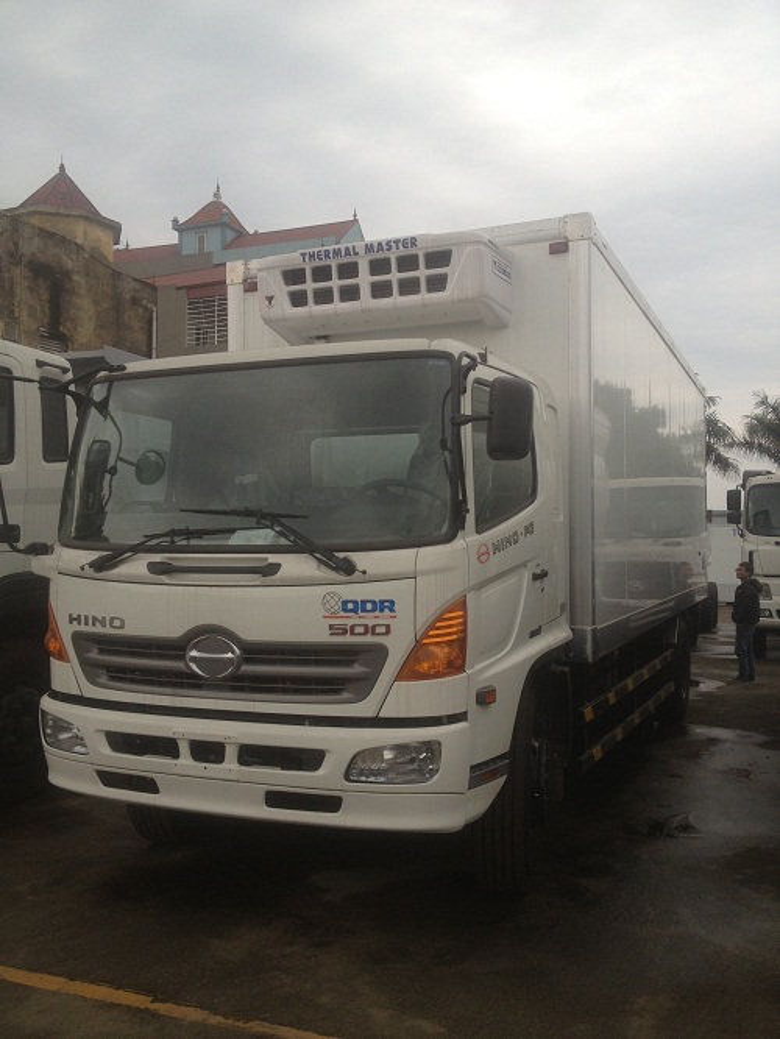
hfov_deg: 40.7
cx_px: 390
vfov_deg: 52.6
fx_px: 1051
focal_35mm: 35
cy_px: 520
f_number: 2.4
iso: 50
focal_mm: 4.28
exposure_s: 1/268
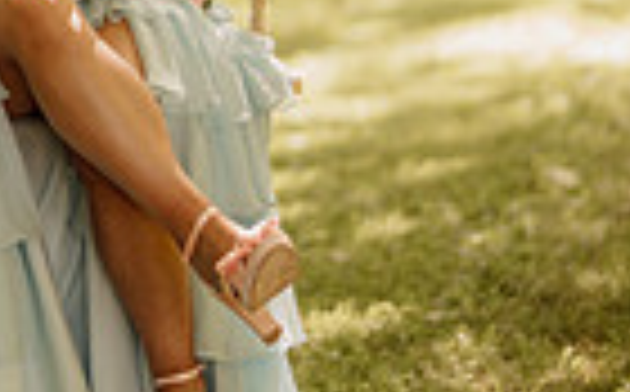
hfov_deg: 7.5
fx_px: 4783
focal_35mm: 279
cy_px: -167
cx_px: -18
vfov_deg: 4.7
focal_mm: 85
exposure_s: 1/1250
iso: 400
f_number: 1.4
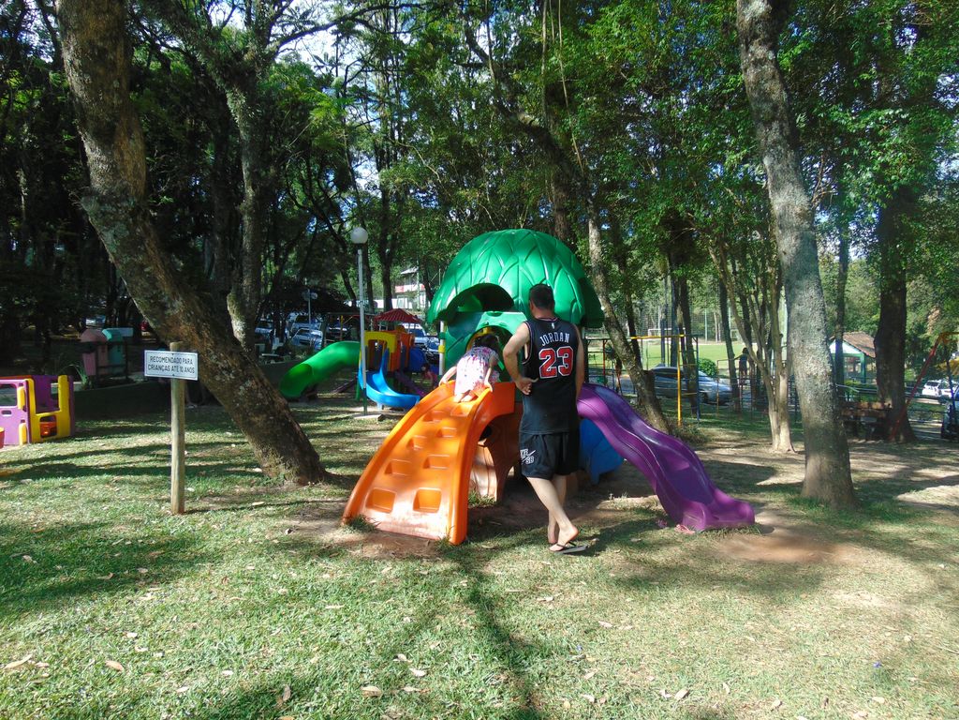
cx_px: 480
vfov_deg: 54.9
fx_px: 693
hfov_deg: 69.4
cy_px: 360
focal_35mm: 25
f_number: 3
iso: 80
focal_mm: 4.5
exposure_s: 1/400
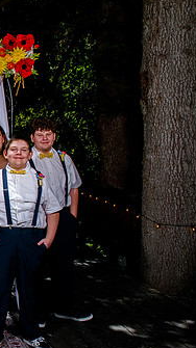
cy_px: 188
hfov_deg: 20.9
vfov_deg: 42.1
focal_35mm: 49
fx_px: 454
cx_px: -93
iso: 160
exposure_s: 1/400
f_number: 8
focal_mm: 24
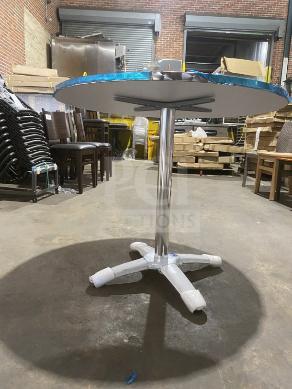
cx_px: 146
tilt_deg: -11.7
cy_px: 194
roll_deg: -1.7
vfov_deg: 67.3
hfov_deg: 53.1
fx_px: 292
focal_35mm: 26
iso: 500
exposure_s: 1/57
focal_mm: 4.25
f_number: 1.8
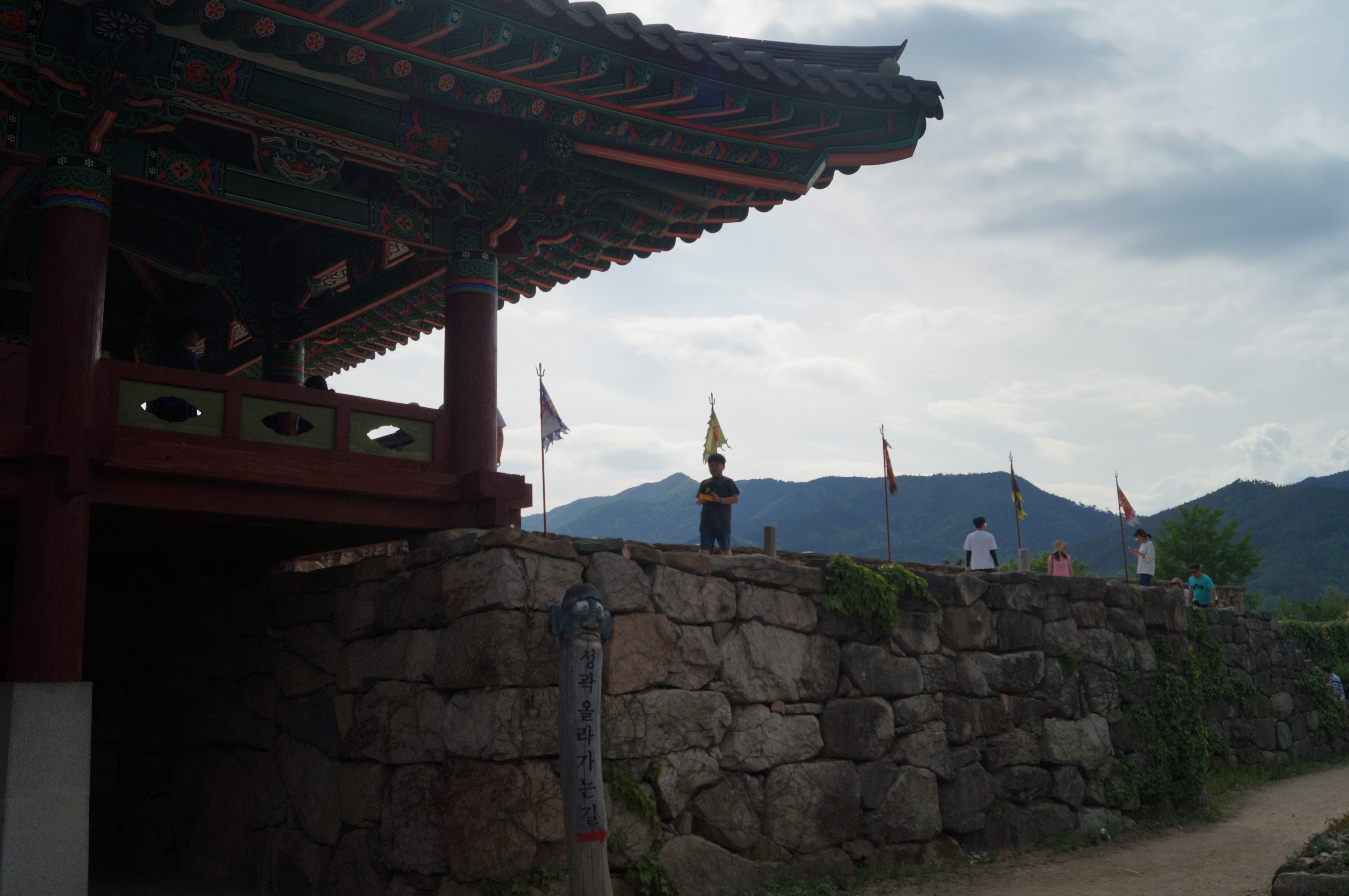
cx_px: 674
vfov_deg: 43.5
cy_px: 448
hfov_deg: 62.0
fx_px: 1123
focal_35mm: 30
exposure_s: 1/1000
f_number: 8
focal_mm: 20
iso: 100
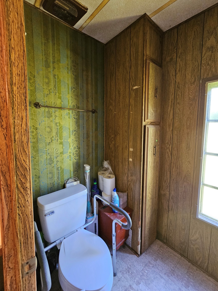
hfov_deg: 85.6
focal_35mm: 14
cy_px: 138
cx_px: 114
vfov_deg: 102.0
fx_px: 118
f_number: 2.2
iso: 640
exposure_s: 1/24
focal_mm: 2.2
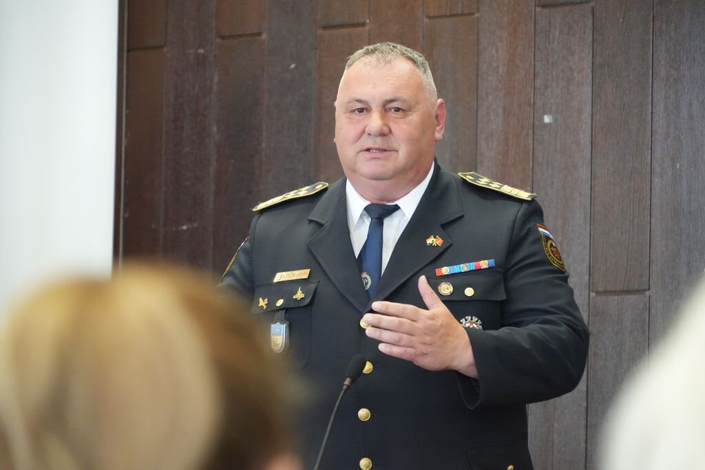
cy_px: 235
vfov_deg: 7.7
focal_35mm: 178
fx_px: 3486
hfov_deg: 11.5
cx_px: 352
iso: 12800
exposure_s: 1/200
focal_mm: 178
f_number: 6.3
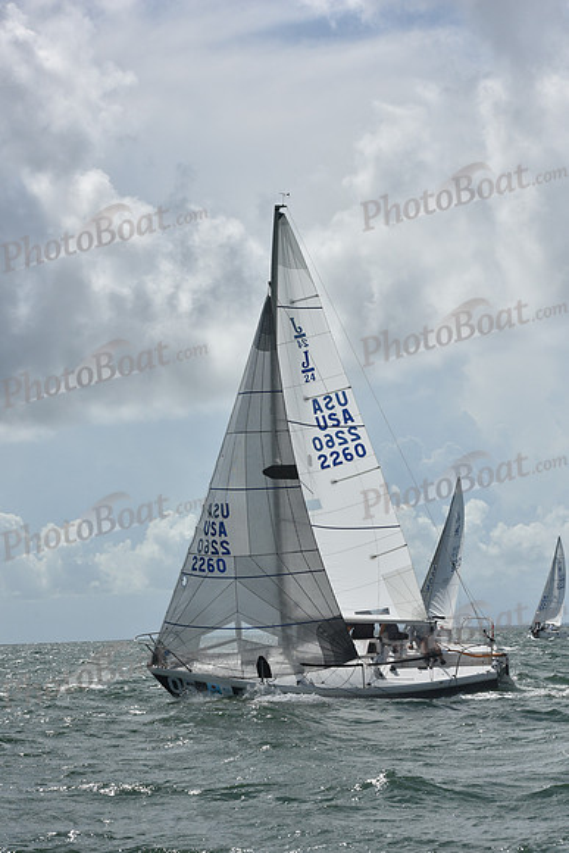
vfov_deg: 22.1
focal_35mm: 92
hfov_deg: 14.9
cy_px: 426
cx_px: 284
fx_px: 2180
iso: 250
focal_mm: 92
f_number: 10
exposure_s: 1/1600
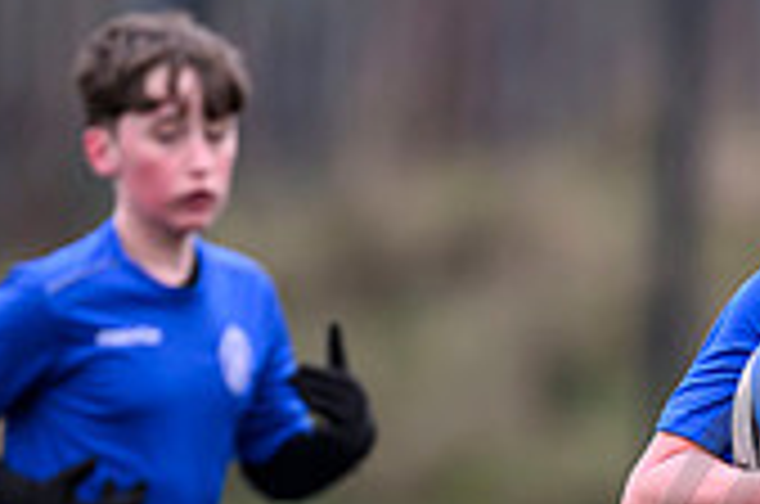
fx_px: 31122
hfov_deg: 1.4
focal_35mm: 1477
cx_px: 1093
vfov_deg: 0.9
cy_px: 655
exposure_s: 1/1600
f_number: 3.5
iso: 500
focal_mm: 400
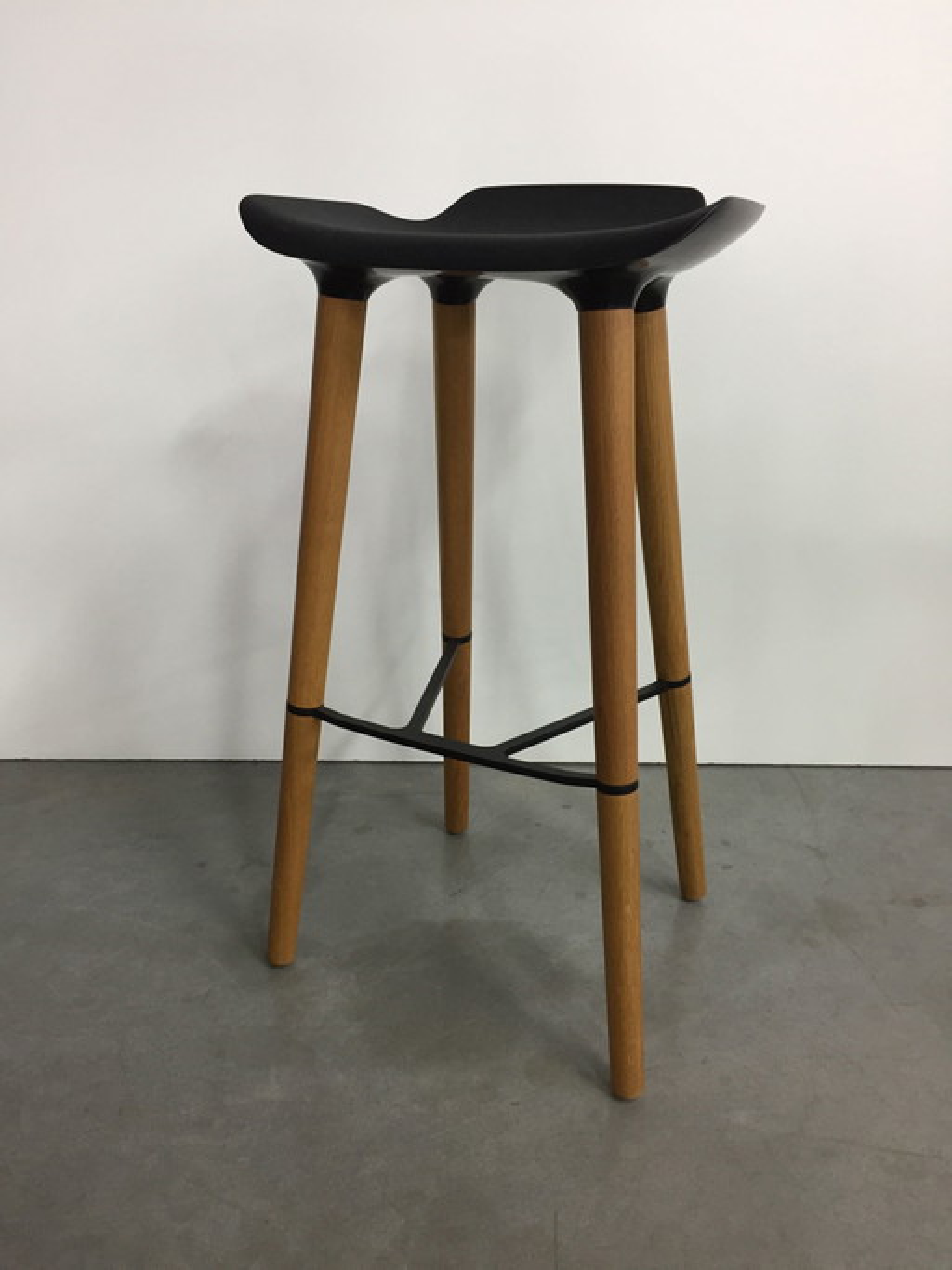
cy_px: 635
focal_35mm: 29
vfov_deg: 61.7
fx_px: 1064
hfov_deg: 48.2
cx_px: 476
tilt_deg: -21.8
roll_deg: -0.2
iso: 125
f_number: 2.2
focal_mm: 4.15
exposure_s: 1/33
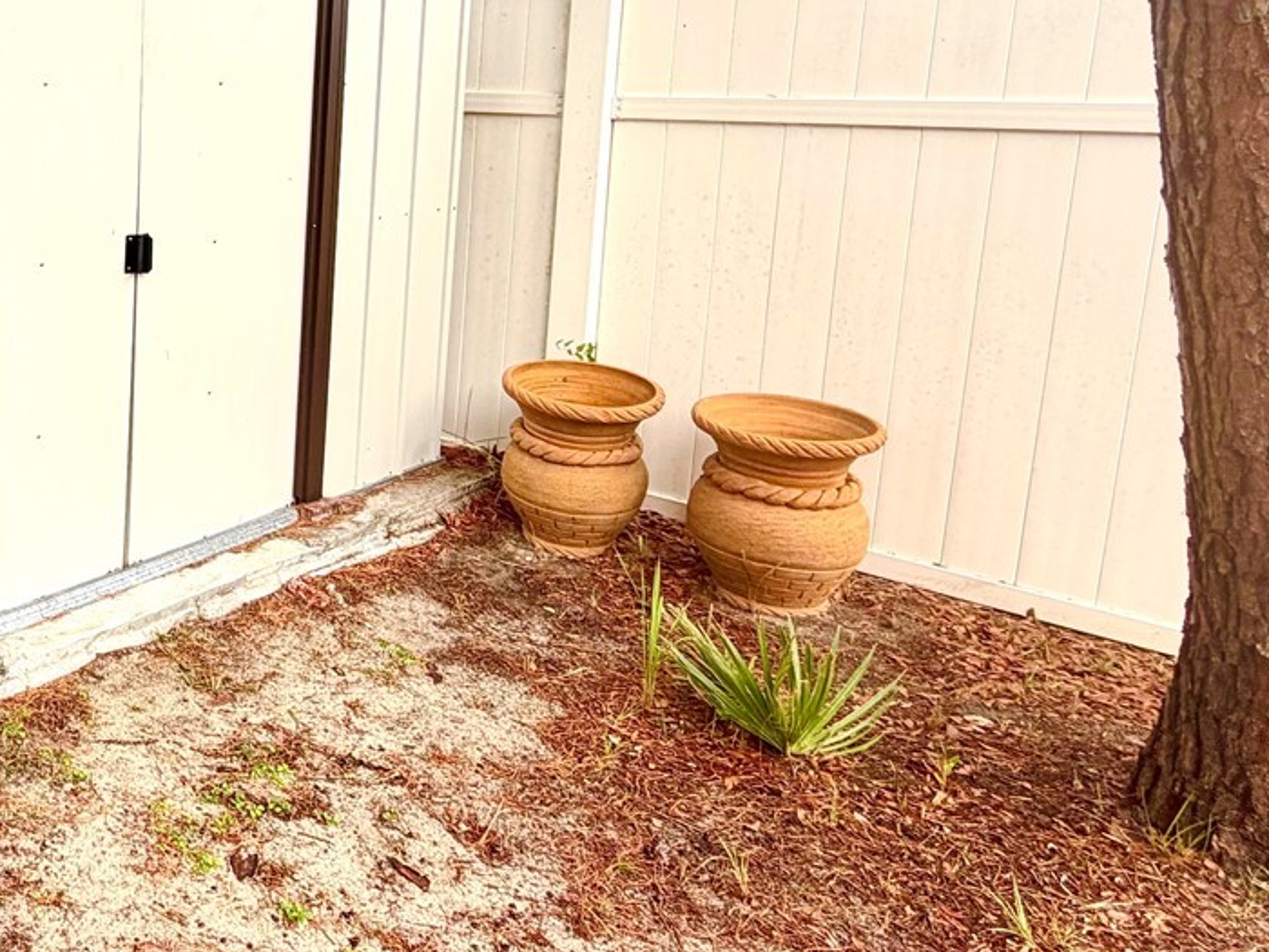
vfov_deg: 43.0
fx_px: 1173
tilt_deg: -8.3
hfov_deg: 46.9
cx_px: -13
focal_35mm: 32
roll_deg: +0.1
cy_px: 261
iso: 50
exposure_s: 1/121
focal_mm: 2.22
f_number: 2.2
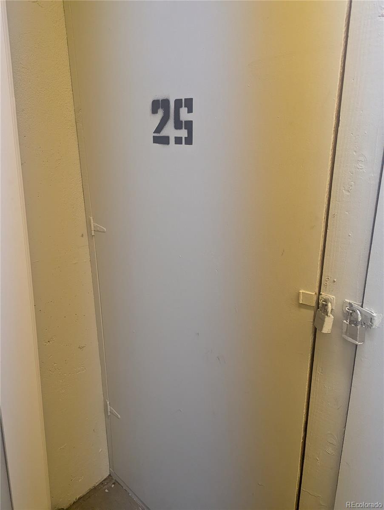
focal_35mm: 24
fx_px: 354
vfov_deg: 71.5
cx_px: 192
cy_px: 255
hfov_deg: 56.9
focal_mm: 6.81
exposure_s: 1/215
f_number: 1.85
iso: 1985
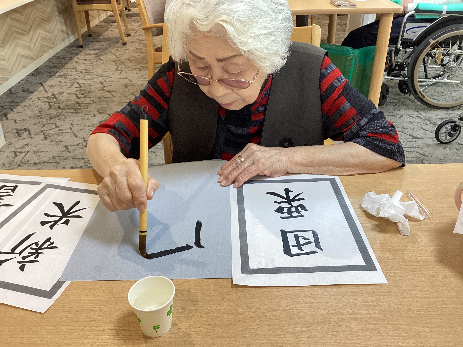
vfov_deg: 45.4
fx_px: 415
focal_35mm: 31
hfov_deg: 58.4
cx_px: 232
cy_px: 174
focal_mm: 3.3
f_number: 2.4
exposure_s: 1/50
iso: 80
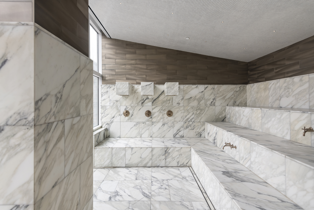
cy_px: 105
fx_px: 148
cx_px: 157
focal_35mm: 17
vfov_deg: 70.4
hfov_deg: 93.3
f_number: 5
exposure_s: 1/250
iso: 320
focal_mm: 17
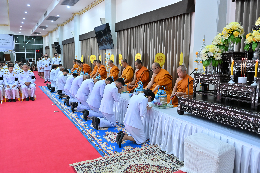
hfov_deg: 63.7
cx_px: 130
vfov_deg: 45.0
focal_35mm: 29
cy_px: 86
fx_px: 209
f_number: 4
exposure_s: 1/160
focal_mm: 29
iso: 3200
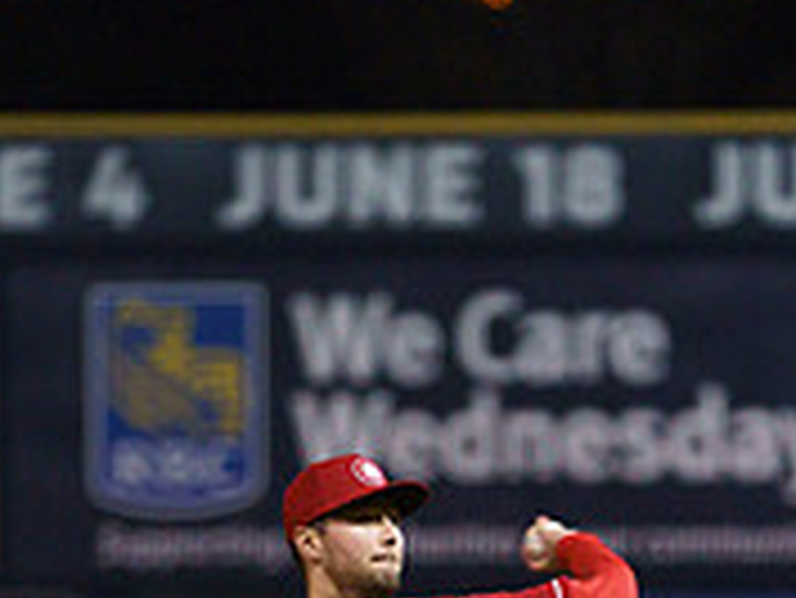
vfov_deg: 2.3
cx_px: 427
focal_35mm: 646
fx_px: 14865
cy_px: 767
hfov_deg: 3.1
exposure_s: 1/1250
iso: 2000
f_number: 2.8
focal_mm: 195
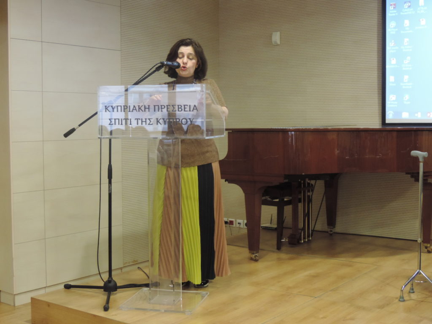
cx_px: 216
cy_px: 162
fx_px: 624
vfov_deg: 29.1
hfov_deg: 38.2
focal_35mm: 50
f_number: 3.6
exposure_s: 1/13
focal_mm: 8.9
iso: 500
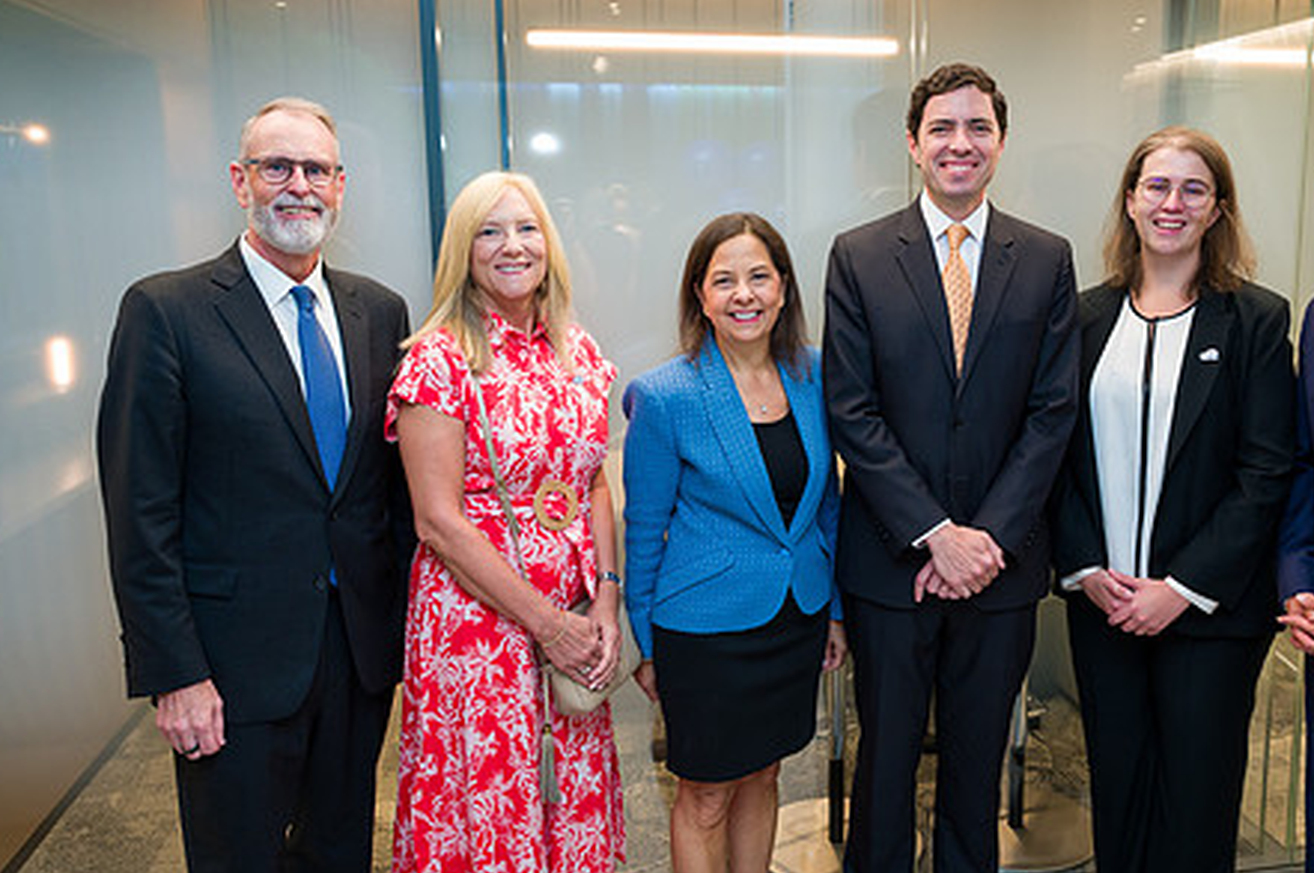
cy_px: 405
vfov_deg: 41.0
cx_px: 796
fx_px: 1167
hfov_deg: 58.2
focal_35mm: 32
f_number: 3.5
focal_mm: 24
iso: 1000
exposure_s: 1/200
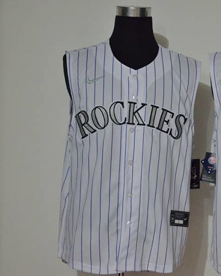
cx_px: 195
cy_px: 139
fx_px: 875
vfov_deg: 17.9
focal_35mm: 107
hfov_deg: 14.3
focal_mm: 50
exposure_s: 1/60
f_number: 4.8
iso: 4000
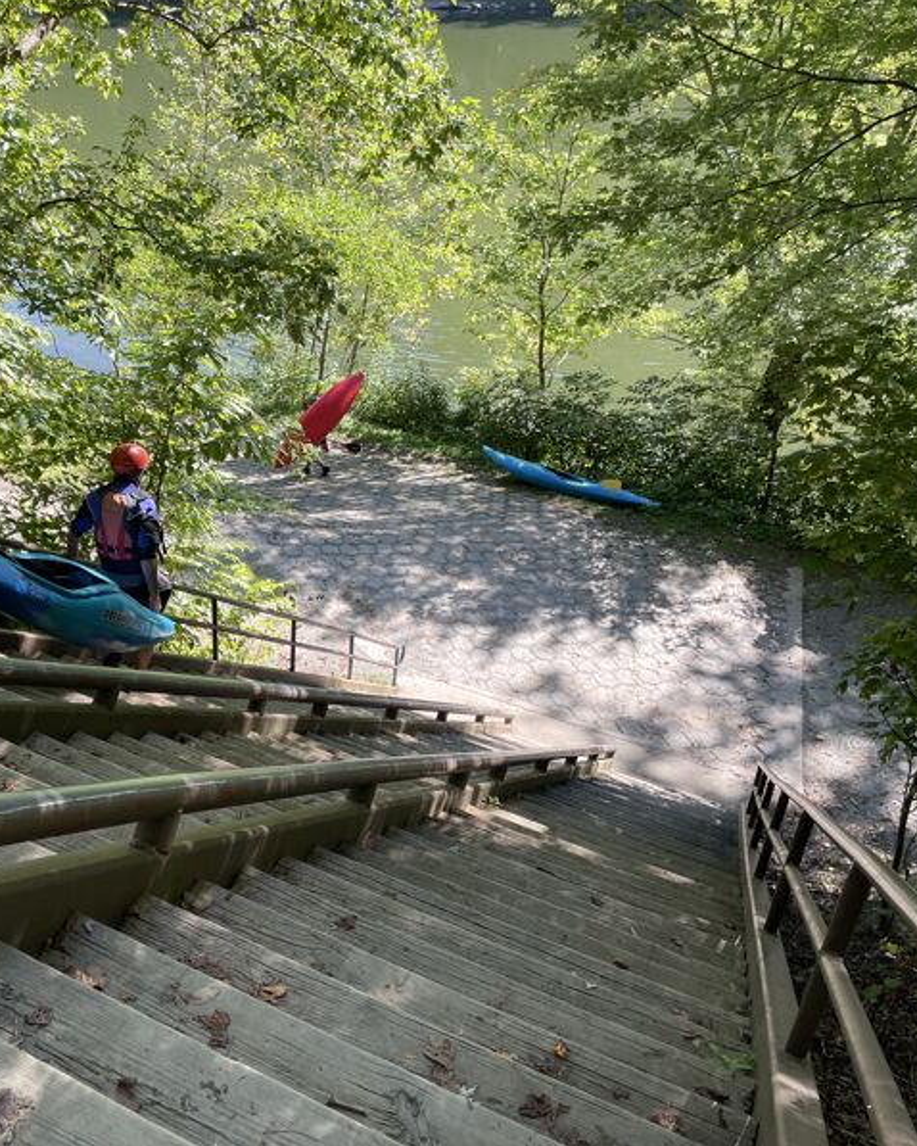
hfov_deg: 41.7
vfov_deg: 52.8
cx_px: 201
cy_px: 572
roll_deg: +0.4
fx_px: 1153
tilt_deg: -30.6
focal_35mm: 34
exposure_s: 1/350
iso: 32
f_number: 1.6
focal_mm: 4.2
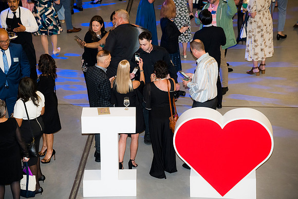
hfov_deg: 17.2
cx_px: 149
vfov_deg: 11.5
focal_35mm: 119
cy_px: 100
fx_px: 985
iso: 2500
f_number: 4
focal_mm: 119
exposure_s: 1/50
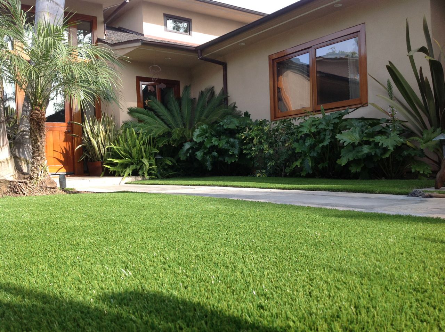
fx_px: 449
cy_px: 166
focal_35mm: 35
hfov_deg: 52.7
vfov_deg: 40.6
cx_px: 222
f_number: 2.4
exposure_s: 1/420
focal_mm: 4.28
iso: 50
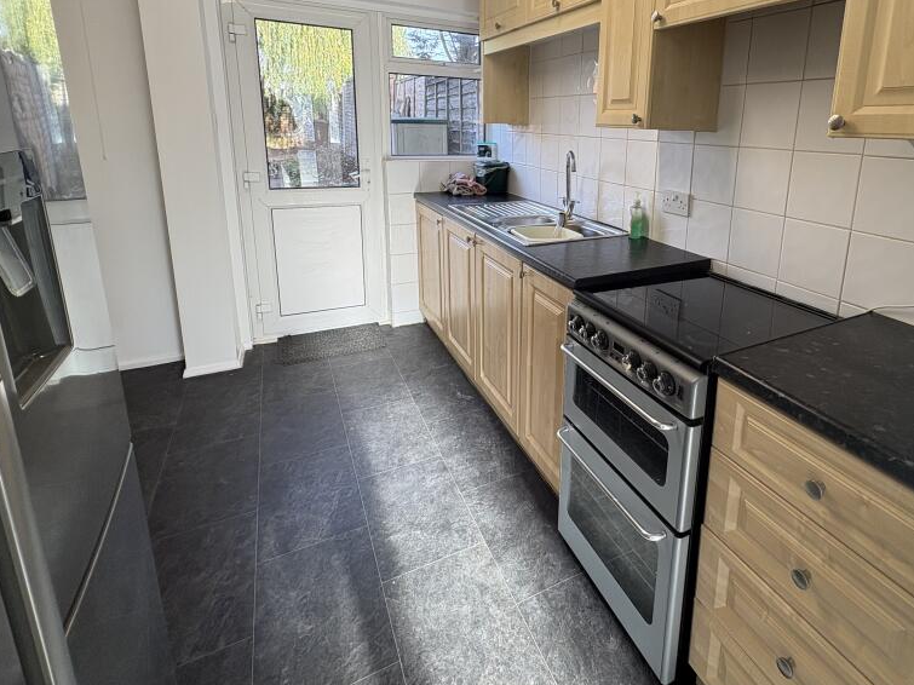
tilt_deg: -11.5
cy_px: 230
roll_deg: -0.9
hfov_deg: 83.5
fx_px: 502
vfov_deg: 66.9
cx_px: 554
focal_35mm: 19
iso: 64
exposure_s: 1/100
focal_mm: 2.22
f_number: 2.2
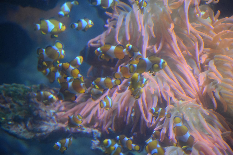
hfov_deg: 11.0
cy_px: 78
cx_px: 116
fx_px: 1213
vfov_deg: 7.3
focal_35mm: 188
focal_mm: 125
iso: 1100
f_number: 4.8
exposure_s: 1/60
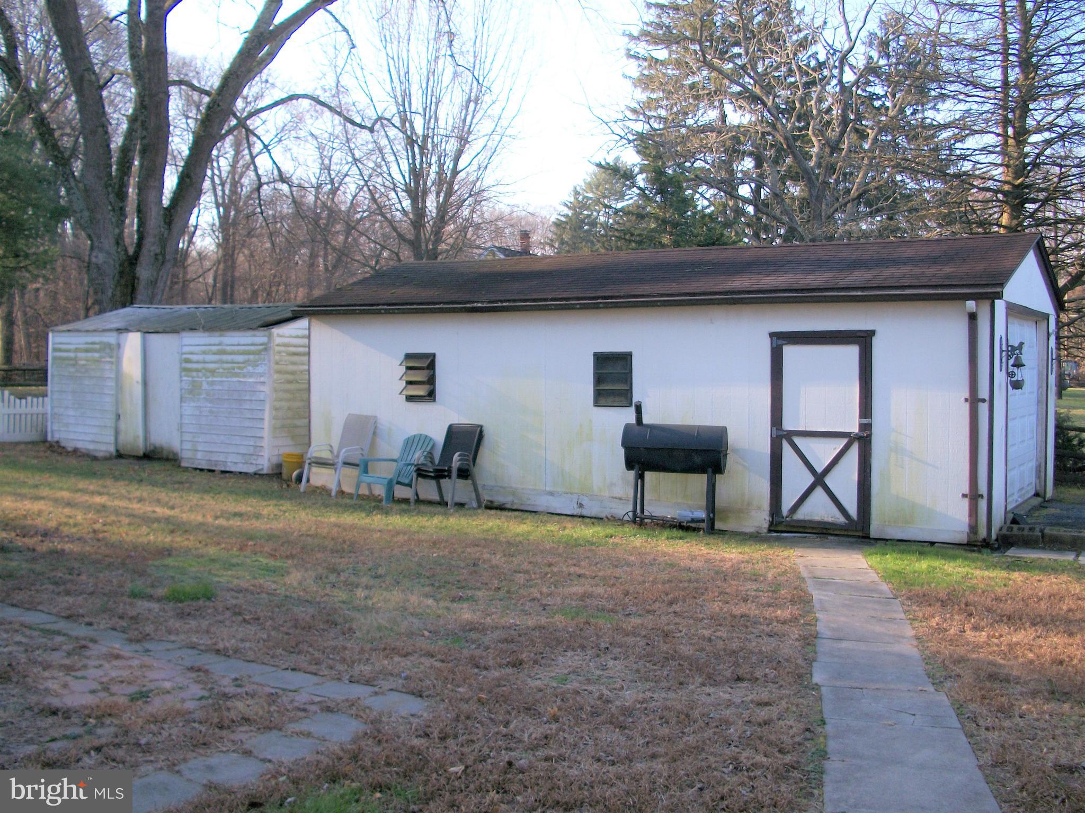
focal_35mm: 35
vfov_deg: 40.7
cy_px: 406
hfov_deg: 52.6
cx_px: 542
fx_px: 1097
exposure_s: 1/250
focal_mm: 6.3
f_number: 3.1
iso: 80
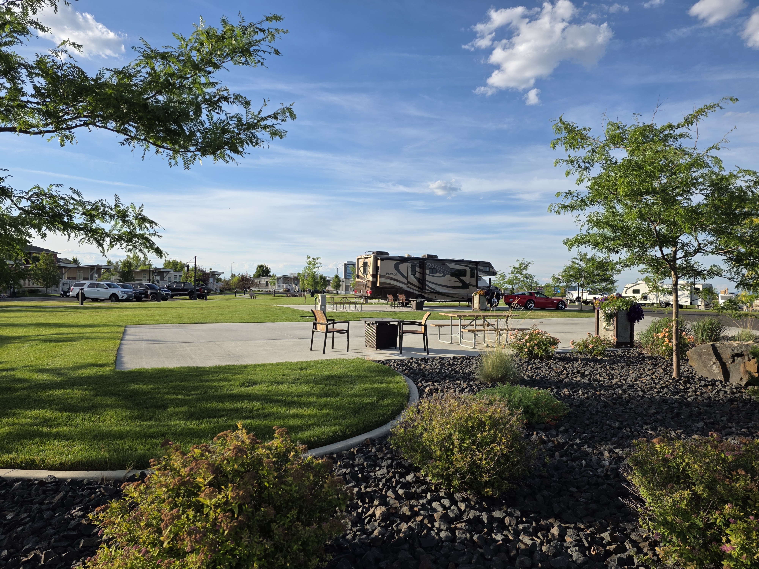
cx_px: 380
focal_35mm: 23
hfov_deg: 73.9
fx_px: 504
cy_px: 284
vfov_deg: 58.9
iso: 80
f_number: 1.7
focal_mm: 6.25
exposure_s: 1/4539
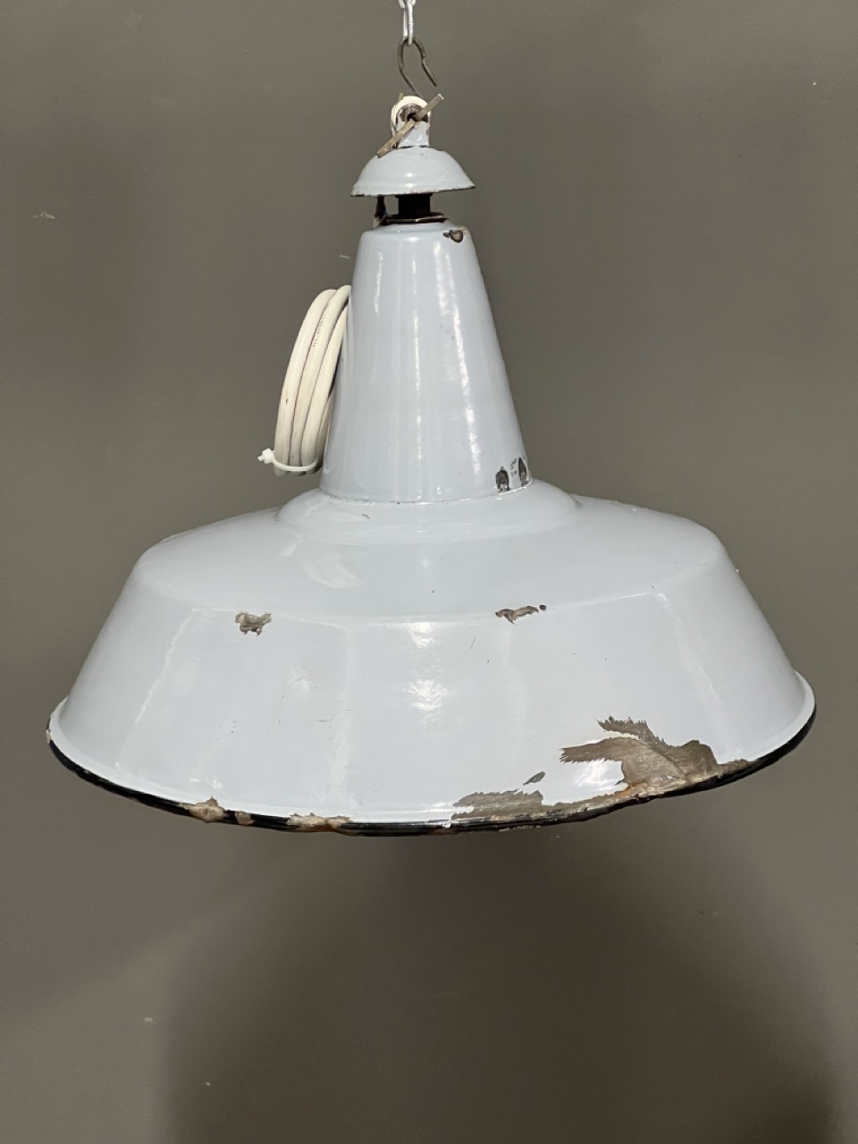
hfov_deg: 19.1
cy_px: 572
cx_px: 429
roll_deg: +1.2
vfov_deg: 25.3
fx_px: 2545
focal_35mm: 77
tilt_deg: -13.3
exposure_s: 1/34
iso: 640
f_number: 2.8
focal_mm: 9
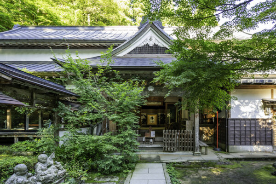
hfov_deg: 86.9
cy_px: 92
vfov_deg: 64.6
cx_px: 138
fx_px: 146
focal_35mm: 19
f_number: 4
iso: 160
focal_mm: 19
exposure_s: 1/25
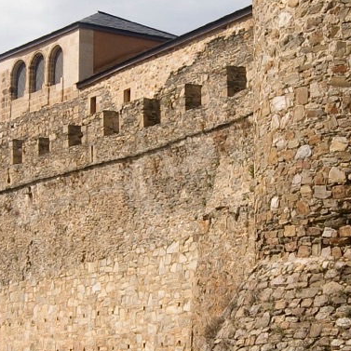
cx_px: 193
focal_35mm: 122
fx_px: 1400
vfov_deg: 14.3
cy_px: 195
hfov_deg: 14.3
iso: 100
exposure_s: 1/640
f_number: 5.6
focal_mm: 20
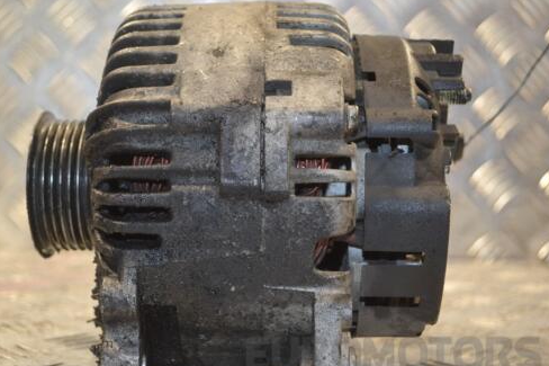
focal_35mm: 59
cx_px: 225
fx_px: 899
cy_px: 204
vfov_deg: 23.0
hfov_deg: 33.9
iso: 450
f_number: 4.8
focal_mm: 32
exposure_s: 1/60
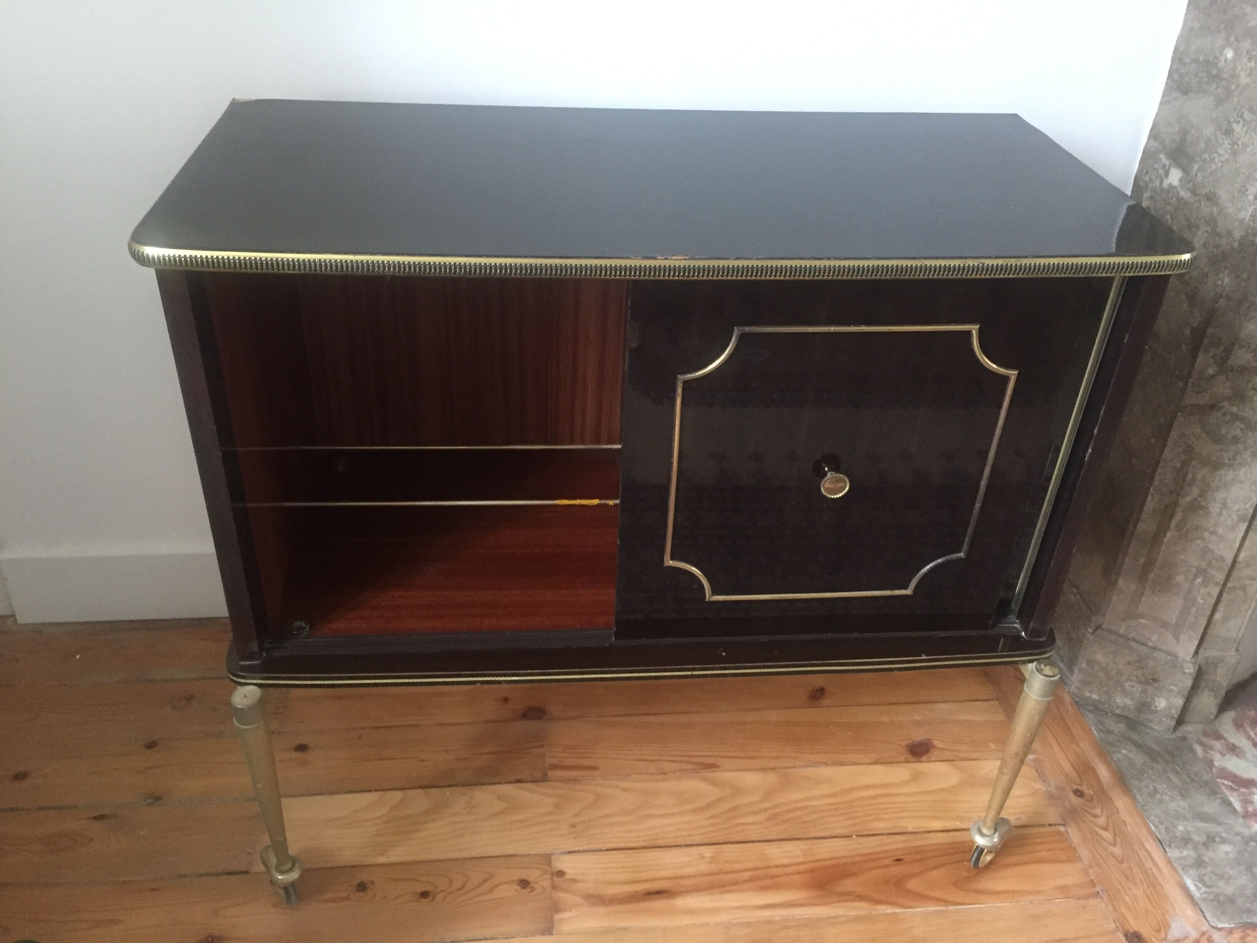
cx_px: 628
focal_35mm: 29
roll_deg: -2.7
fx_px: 1053
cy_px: 472
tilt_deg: -33.2
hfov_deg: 61.7
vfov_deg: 48.2
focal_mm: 4.15
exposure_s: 1/17
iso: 250
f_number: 2.2
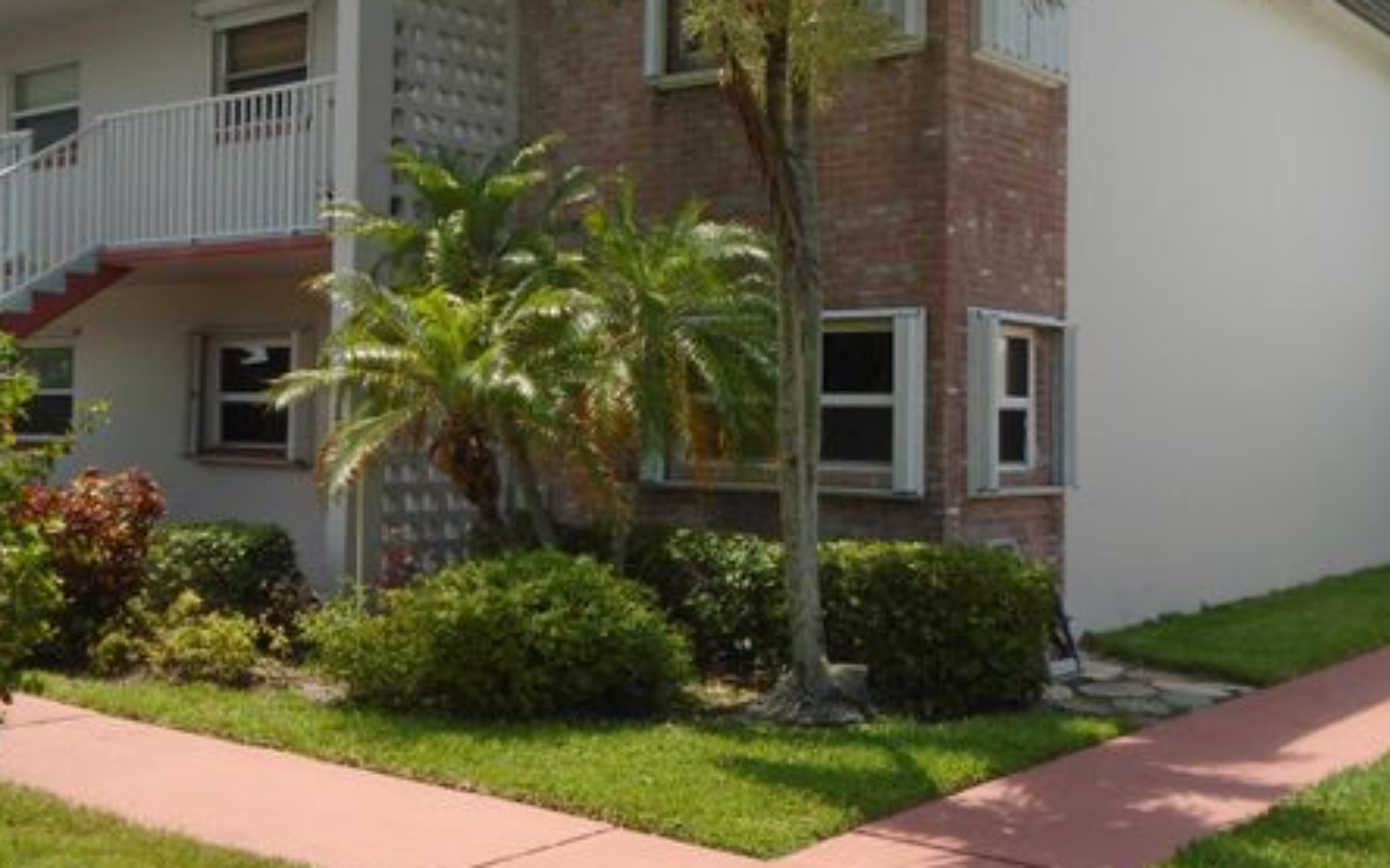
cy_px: 371
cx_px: 748
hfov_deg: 46.2
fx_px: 1628
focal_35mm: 43
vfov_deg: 29.8
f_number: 3.8
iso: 100
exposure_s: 1/640
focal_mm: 6.4
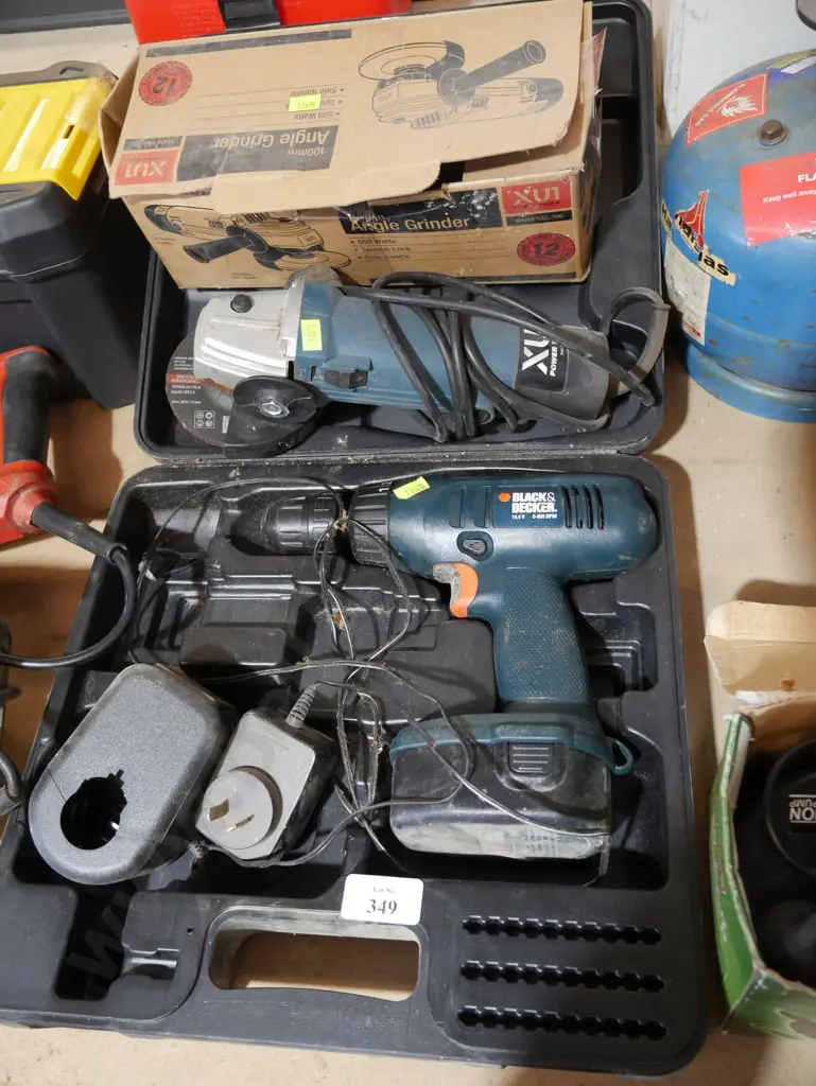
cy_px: 543
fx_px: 942
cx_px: 408
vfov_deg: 59.9
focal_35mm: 30
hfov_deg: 46.8
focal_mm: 15
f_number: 3.6
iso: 1250
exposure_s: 1/60
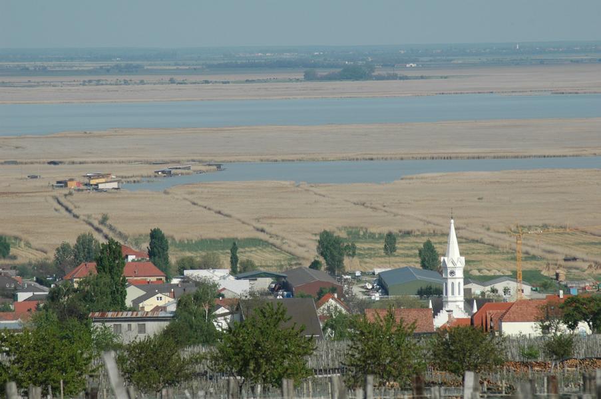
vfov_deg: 4.4
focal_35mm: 315
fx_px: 5253
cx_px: 300
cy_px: 200
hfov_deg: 6.5
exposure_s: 1/1000
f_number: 8
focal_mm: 210
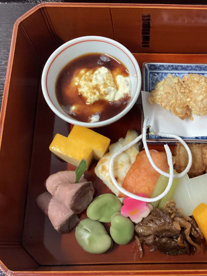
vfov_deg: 44.8
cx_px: 157
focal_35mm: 42
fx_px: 335
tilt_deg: -73.3
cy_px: 139
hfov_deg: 33.6
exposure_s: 1/40
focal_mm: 3.3
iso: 320
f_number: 2.4
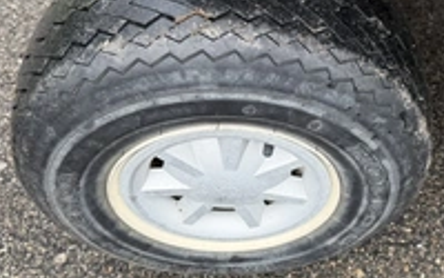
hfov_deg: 39.2
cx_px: 284
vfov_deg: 25.2
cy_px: 96
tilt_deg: -47.5
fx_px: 617
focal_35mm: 51
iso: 80
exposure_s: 1/559
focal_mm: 6.76
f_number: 1.78
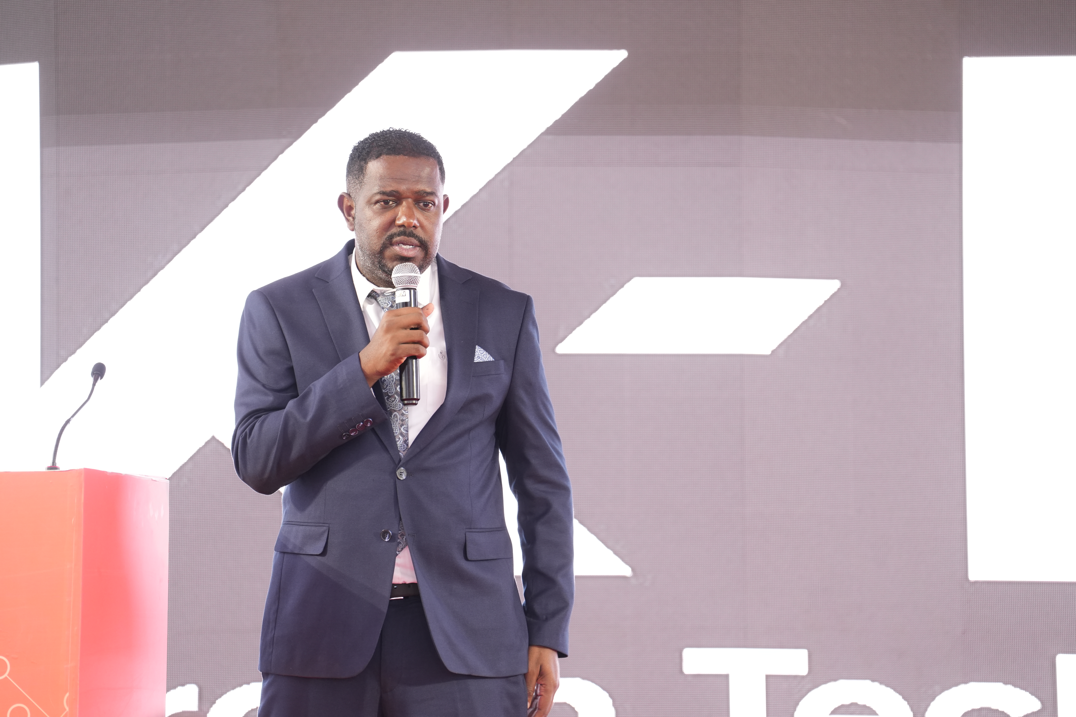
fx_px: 5260
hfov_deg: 11.7
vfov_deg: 7.8
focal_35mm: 176
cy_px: 358
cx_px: 538
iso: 1250
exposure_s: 1/200
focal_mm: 176
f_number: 2.8
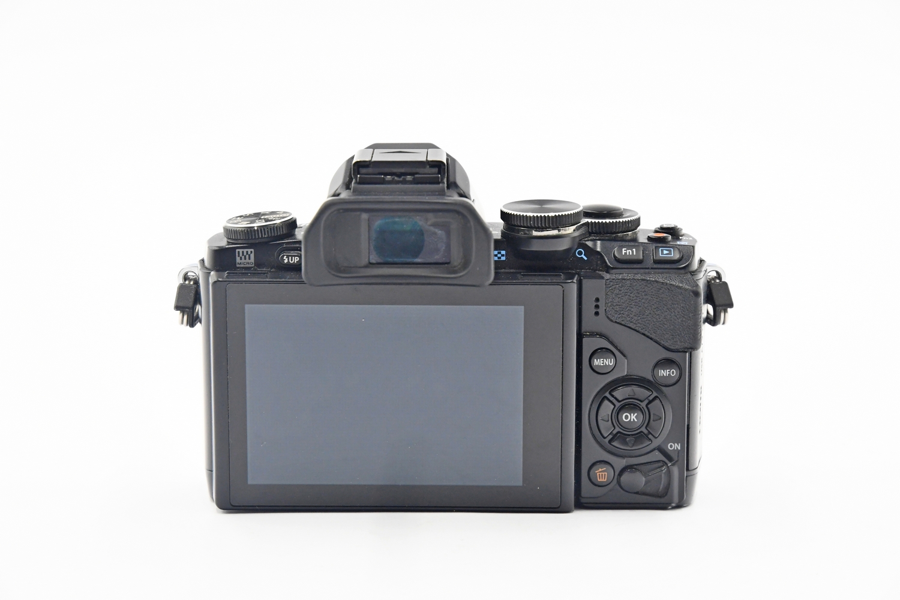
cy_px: 300
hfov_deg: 21.9
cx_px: 450
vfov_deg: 14.7
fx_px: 2325
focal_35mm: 93
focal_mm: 62
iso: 1600
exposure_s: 1/125
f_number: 7.1
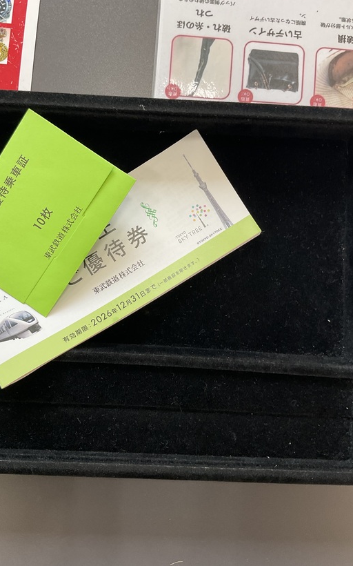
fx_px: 493
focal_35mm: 32
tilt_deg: -86.8
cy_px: 272
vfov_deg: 59.6
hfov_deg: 39.2
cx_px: 141
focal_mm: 3
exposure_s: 1/100
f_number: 1.8
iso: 25
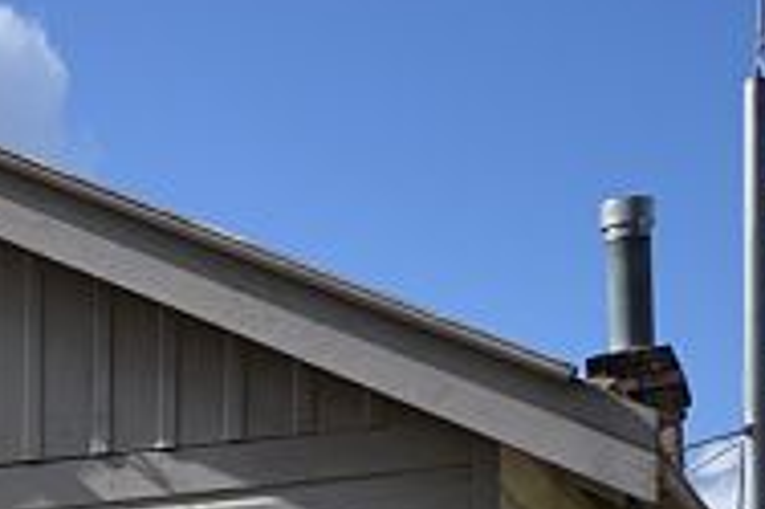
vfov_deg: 9.9
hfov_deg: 15.0
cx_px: -346
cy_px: 1030
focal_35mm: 128
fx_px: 2718
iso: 100
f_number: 9
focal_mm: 20
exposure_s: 1/320
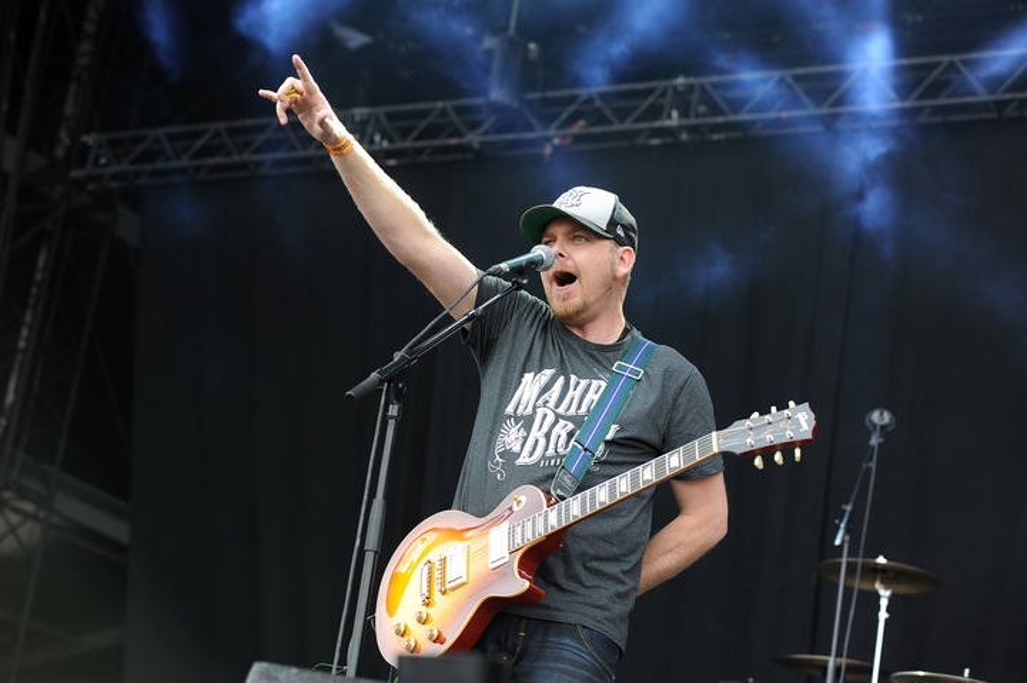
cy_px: 342
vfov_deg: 17.5
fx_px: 2224
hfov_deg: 26.0
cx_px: 514
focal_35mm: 78
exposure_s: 1/250
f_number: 4
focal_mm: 78
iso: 200
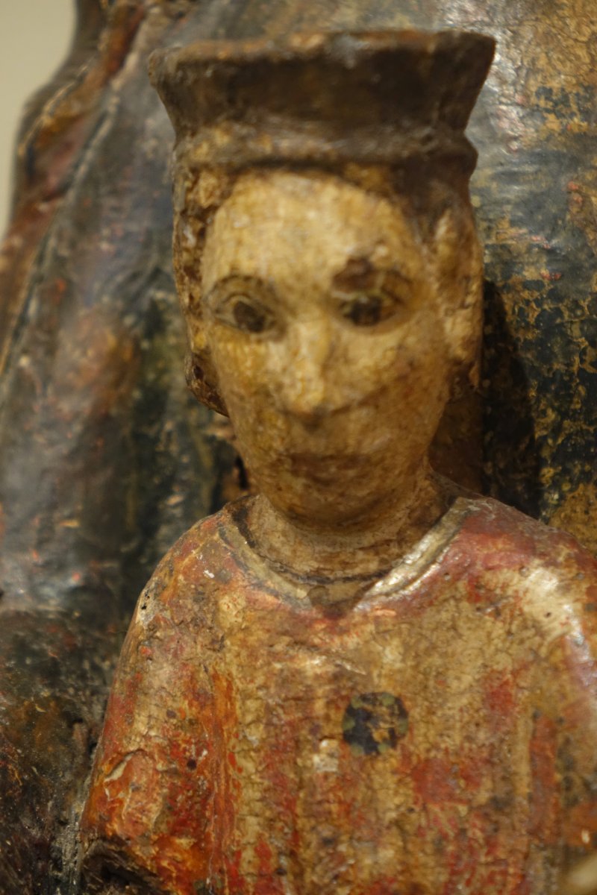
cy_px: 448
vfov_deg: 14.2
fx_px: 3607
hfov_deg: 9.5
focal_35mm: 145
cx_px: 298
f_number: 2.8
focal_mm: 53.29
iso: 800
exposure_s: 1/20
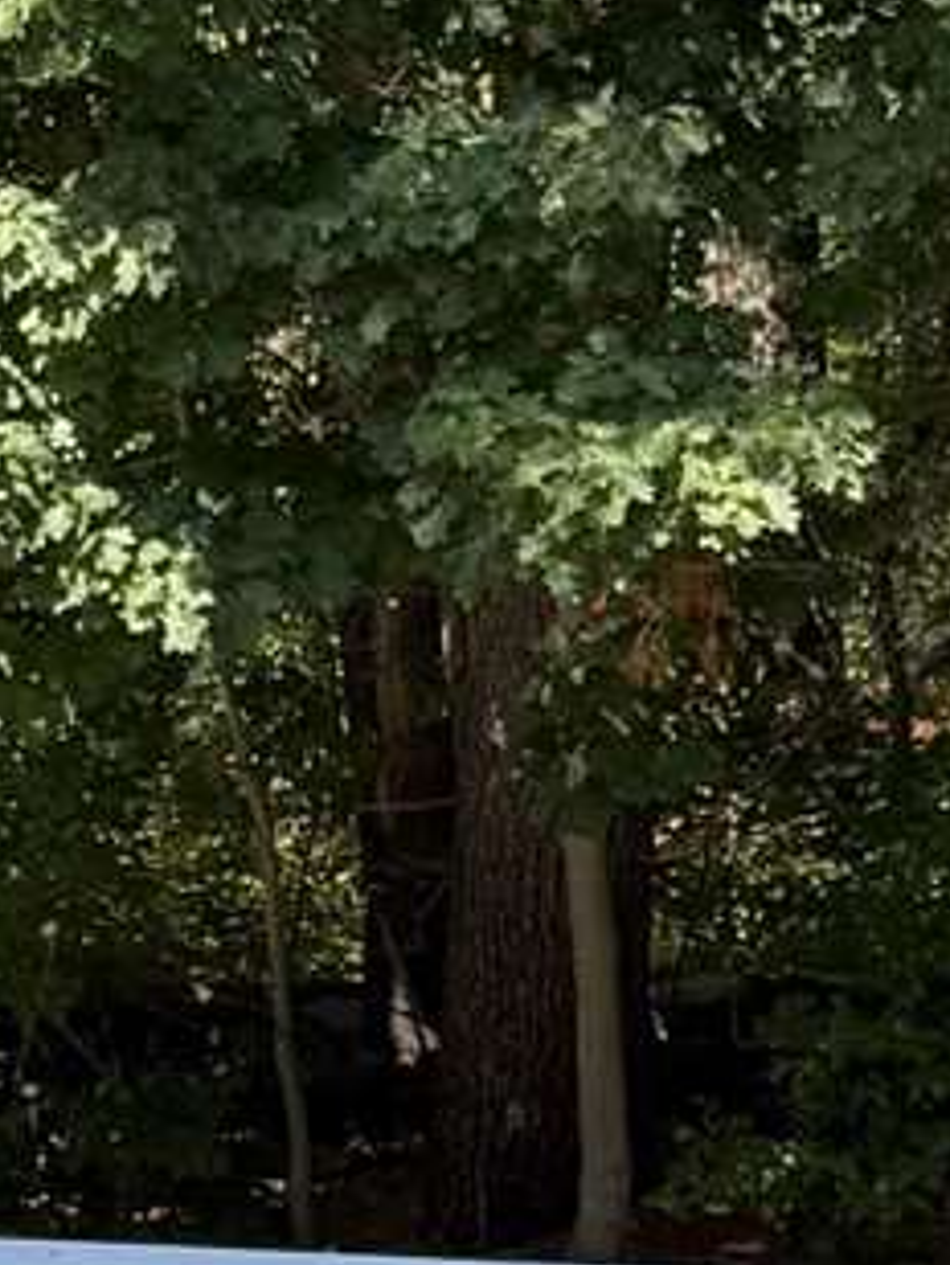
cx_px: 213
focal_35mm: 179
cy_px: 1011
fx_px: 6545
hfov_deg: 8.3
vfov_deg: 11.0
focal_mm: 6.76
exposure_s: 1/1585
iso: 80
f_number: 1.78
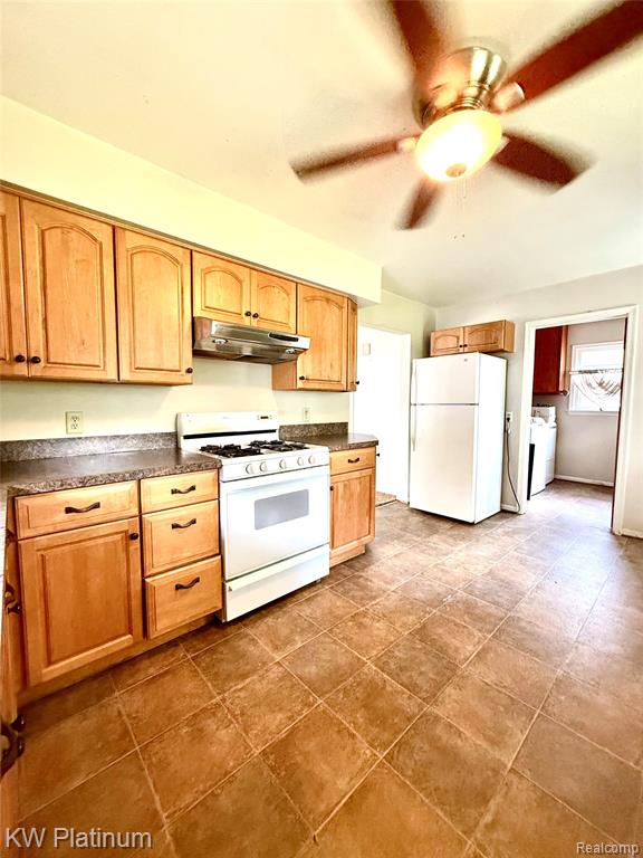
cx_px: 322
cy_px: 429
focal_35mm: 14
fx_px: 347
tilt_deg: -3.2
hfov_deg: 85.7
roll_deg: -0.5
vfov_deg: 102.1
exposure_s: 1/60
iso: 500
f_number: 2.2
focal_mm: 2.22
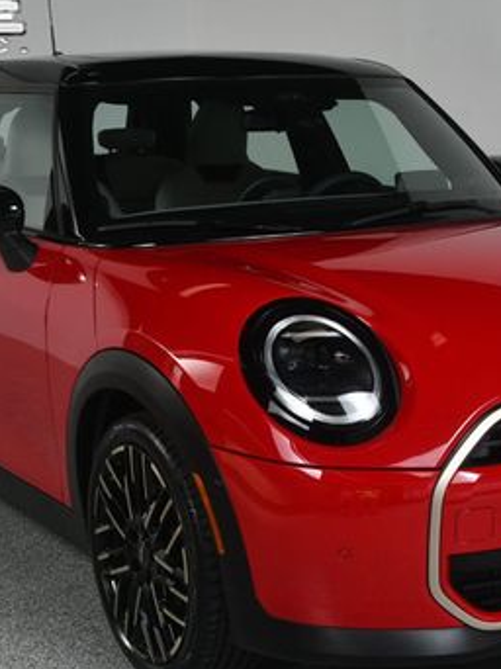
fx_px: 1391
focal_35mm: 72
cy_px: 403
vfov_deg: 27.0
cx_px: 309
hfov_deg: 20.4
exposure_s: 1/160
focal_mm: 27
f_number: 13
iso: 100
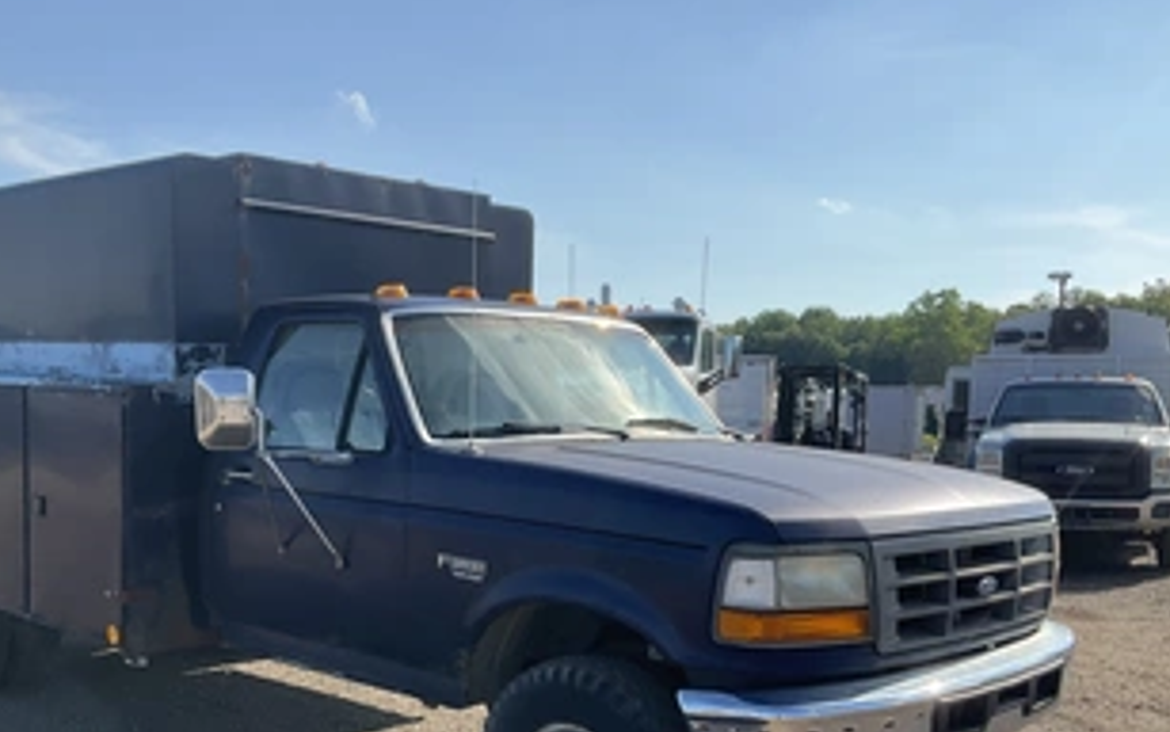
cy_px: 541
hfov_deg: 49.1
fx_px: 1276
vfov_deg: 31.5
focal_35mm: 40
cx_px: 503
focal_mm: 3
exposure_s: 1/1412
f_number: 1.8
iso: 25
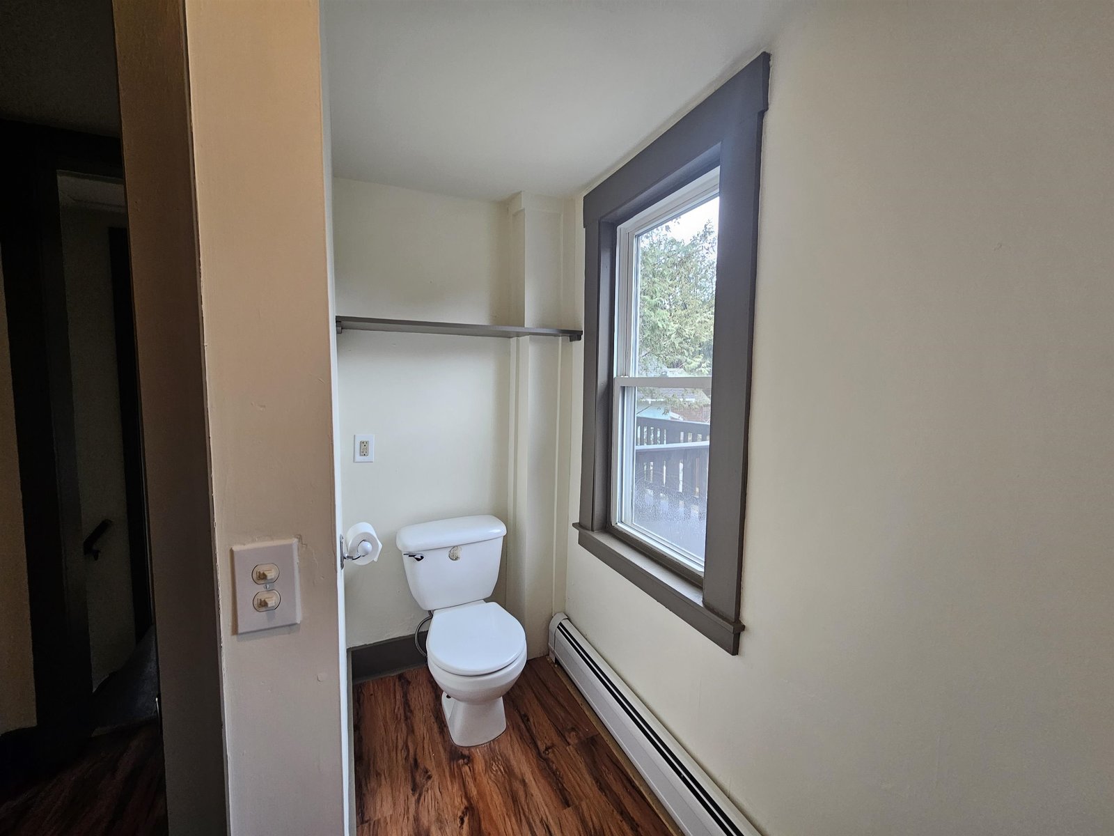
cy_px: 418
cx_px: 557
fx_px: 418
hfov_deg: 106.2
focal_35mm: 13
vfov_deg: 89.9
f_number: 2.2
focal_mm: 2.2
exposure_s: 1/60
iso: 125
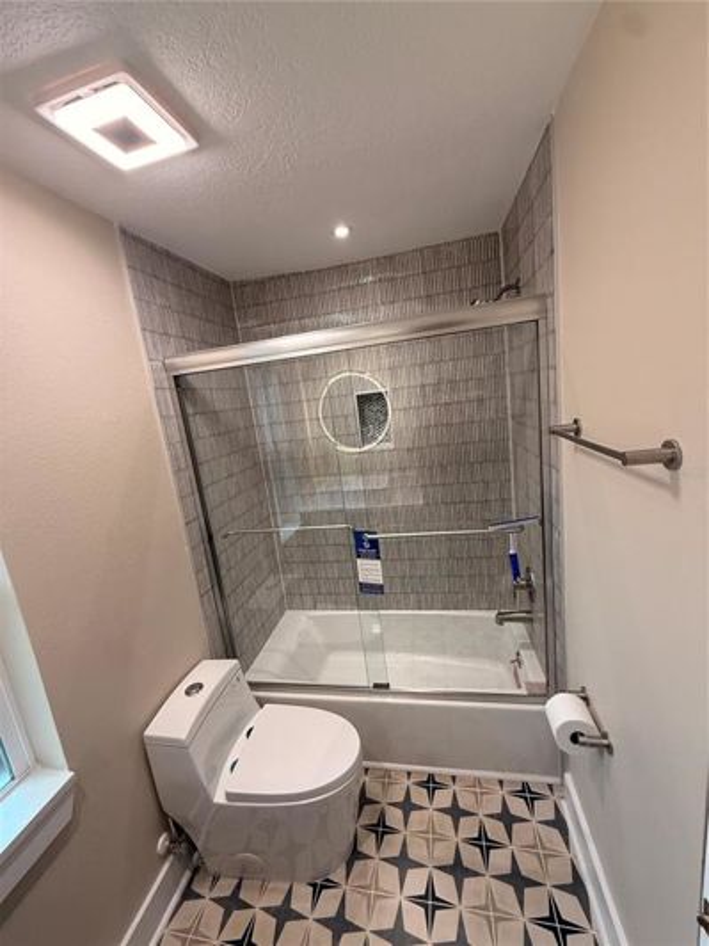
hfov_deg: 85.7
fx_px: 382
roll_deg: +8.1
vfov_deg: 102.1
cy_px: 473
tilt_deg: -8.8
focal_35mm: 14
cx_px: 354
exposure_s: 1/120
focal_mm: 2.22
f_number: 2.2
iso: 200
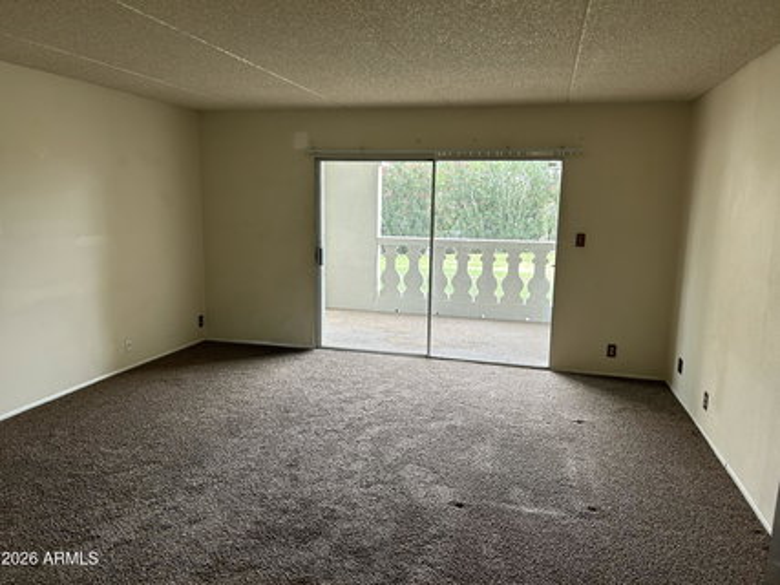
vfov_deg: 53.0
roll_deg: -0.5
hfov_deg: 67.3
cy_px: 292
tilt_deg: -9.3
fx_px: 586
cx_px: 390
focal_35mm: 26
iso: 80
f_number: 1.5
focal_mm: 5.7
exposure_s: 1/121
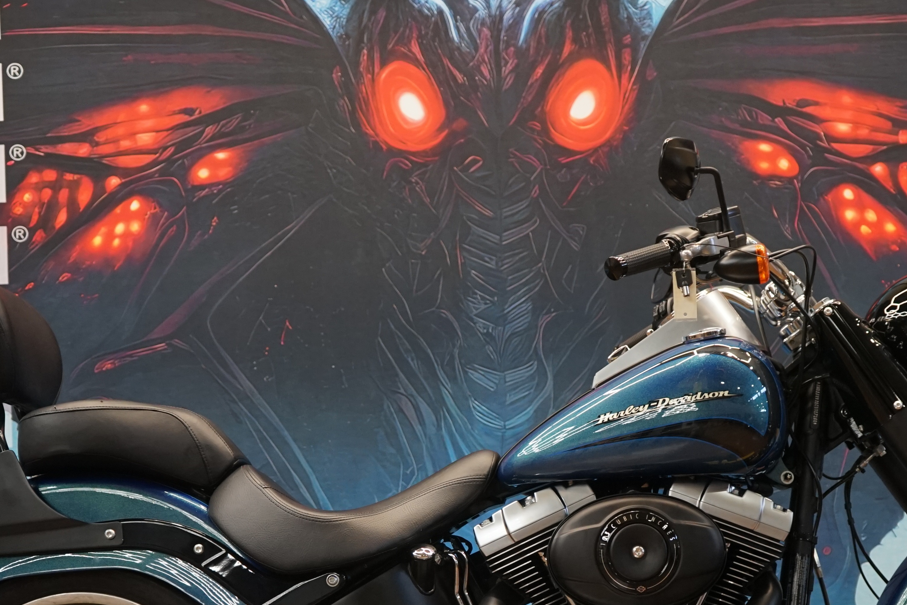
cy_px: 522
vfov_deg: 20.3
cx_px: 600
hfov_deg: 30.3
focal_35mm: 66
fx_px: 1663
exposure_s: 1/160
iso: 1250
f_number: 4
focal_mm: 34
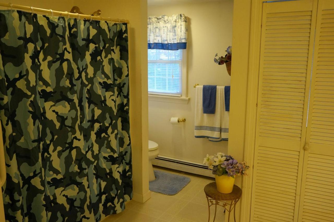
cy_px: 111
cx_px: 167
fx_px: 278
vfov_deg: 43.5
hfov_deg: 62.0
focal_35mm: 30
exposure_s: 1/160
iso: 800
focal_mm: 20
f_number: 4
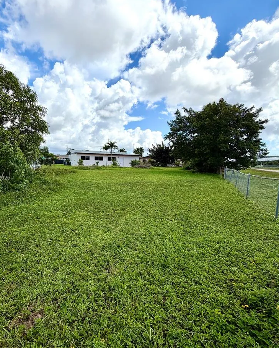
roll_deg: -1.3
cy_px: 178
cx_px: 112
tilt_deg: -3.7
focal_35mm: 18
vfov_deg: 86.3
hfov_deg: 73.0
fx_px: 186
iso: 20
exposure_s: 1/1312
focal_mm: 2.22
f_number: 2.2
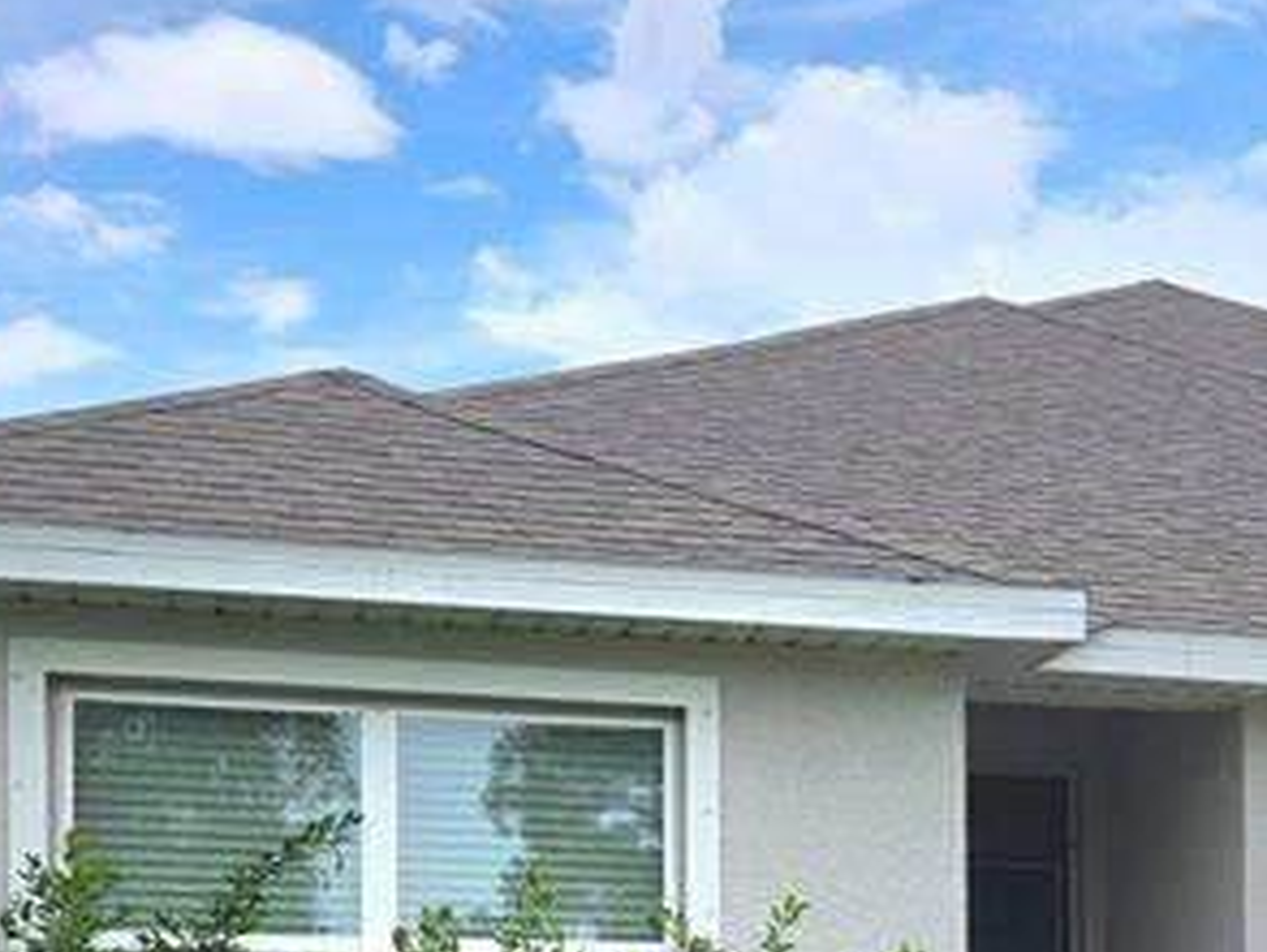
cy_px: 1053
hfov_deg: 23.2
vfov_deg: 17.8
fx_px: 2931
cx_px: 1319
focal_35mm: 80
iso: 80
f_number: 1.8
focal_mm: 5.4
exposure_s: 1/10000
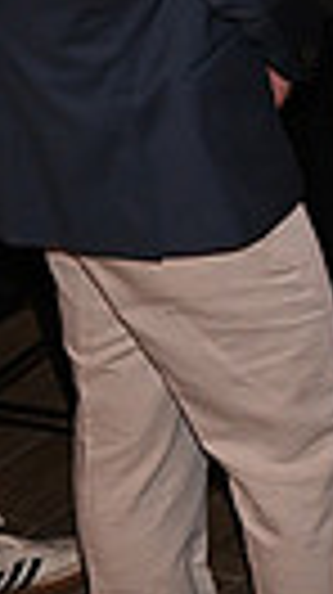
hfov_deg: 5.9
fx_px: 2974
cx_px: 1012
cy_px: -223
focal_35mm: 189
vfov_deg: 11.1
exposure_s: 1/60
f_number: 5.6
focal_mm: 41
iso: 1600
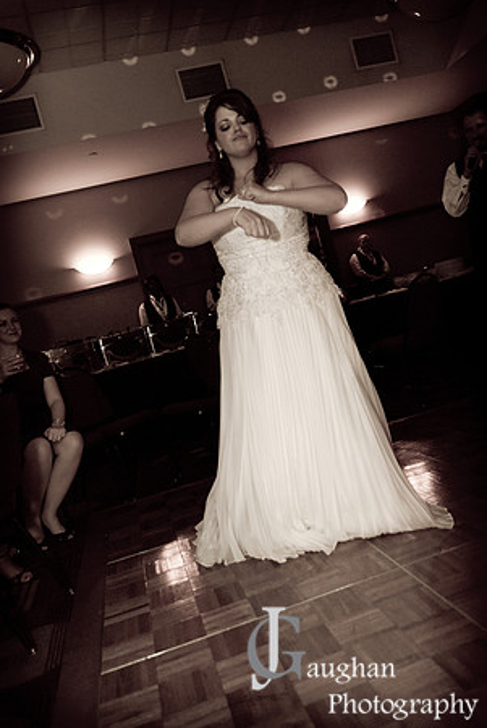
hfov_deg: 43.7
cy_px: 364
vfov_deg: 61.9
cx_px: 244
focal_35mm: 30
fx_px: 607
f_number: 2.8
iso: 640
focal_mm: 20
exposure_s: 1/60
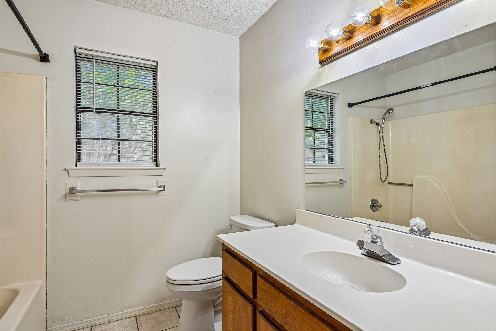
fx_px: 262
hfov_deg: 86.9
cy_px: 166
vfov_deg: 64.5
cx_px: 248
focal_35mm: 19
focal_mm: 19
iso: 400
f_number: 8
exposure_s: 1/15
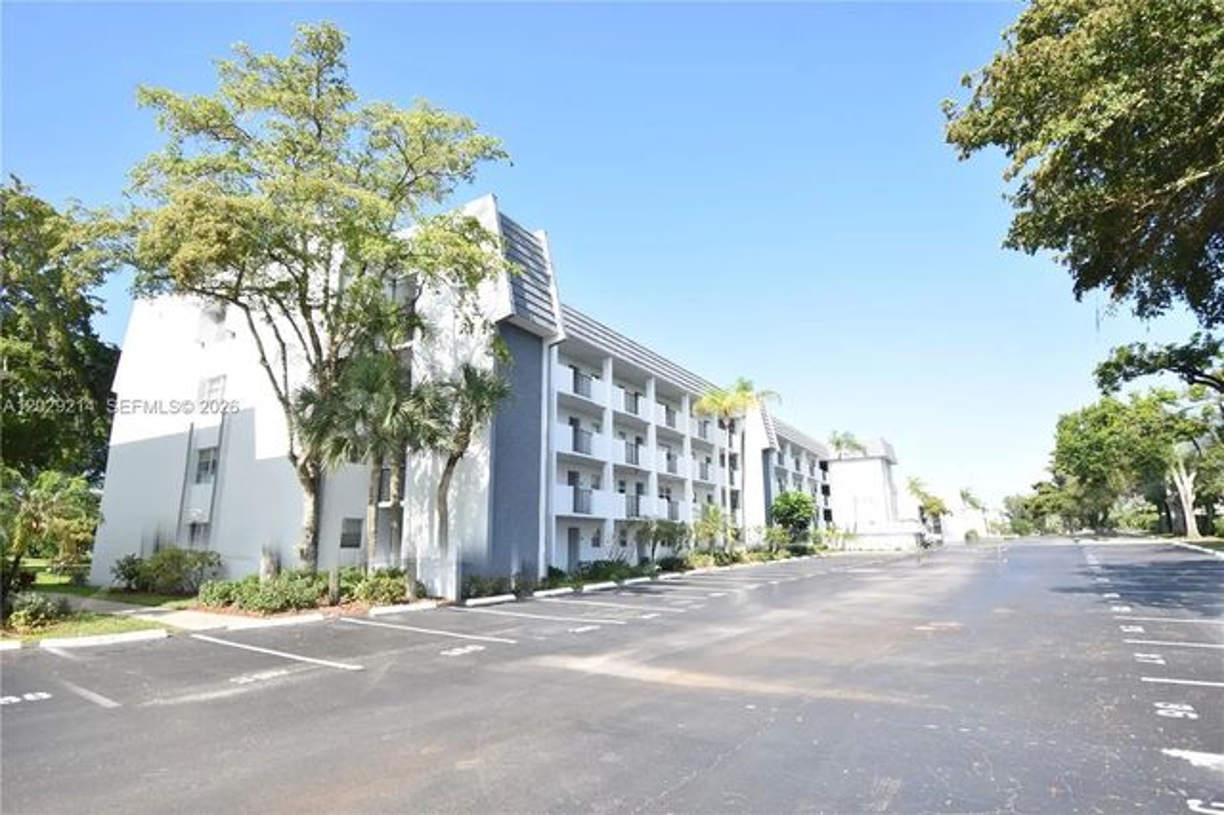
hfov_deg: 90.0
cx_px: 612
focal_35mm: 18
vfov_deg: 67.3
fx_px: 612
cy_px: 408
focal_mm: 12
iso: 100
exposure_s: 1/160
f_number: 5.6
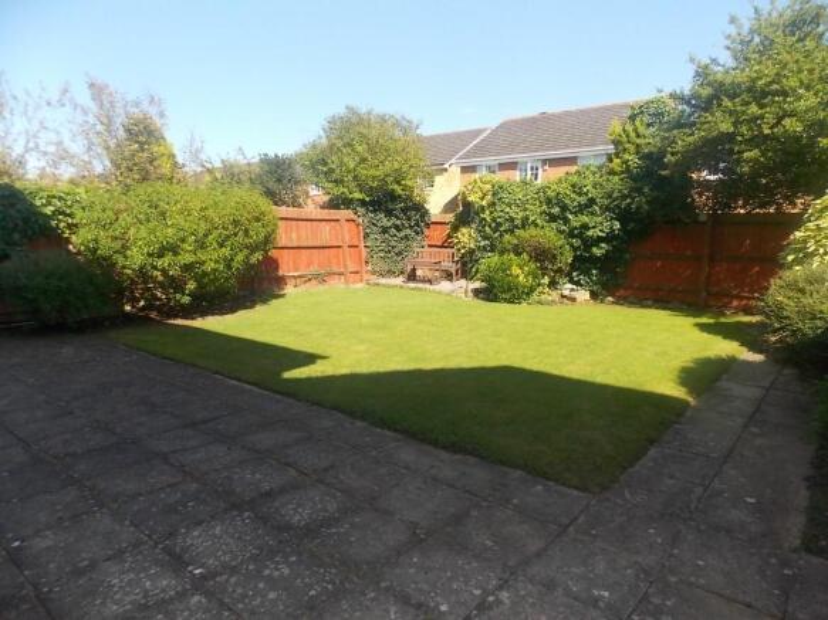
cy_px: 310
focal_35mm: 23
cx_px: 414
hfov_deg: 73.9
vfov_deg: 58.9
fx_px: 550
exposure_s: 1/320
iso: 80
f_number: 3.1
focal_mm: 4
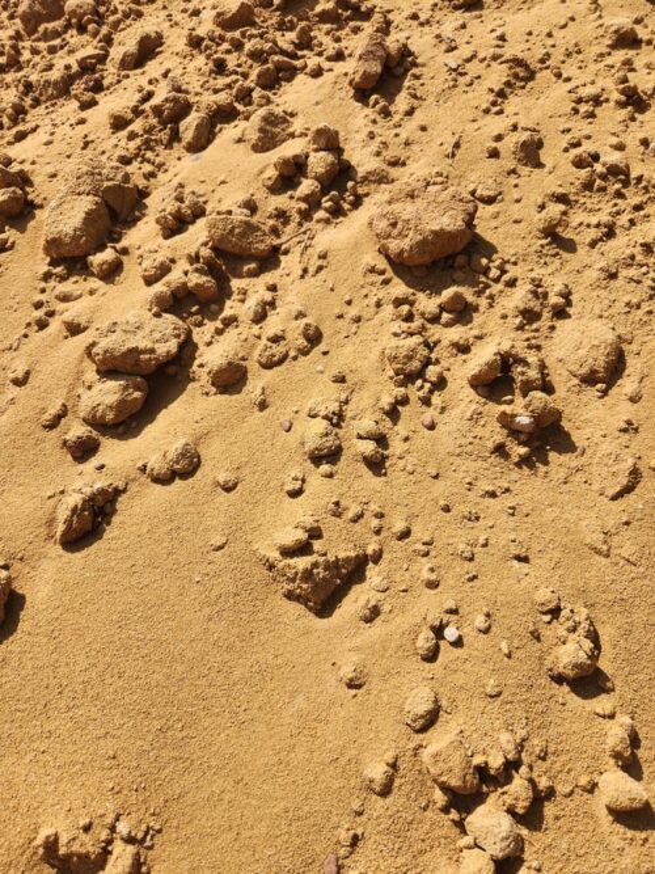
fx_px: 580
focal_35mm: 23
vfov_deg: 73.9
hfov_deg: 58.9
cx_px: 328
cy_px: 437
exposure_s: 1/1505
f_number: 1.8
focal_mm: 5.4
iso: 20
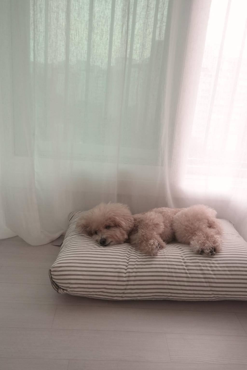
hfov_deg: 47.9
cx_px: 124
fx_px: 278
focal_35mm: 27
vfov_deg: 67.4
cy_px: 185
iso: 400
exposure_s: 1/40
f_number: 3.5
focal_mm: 18
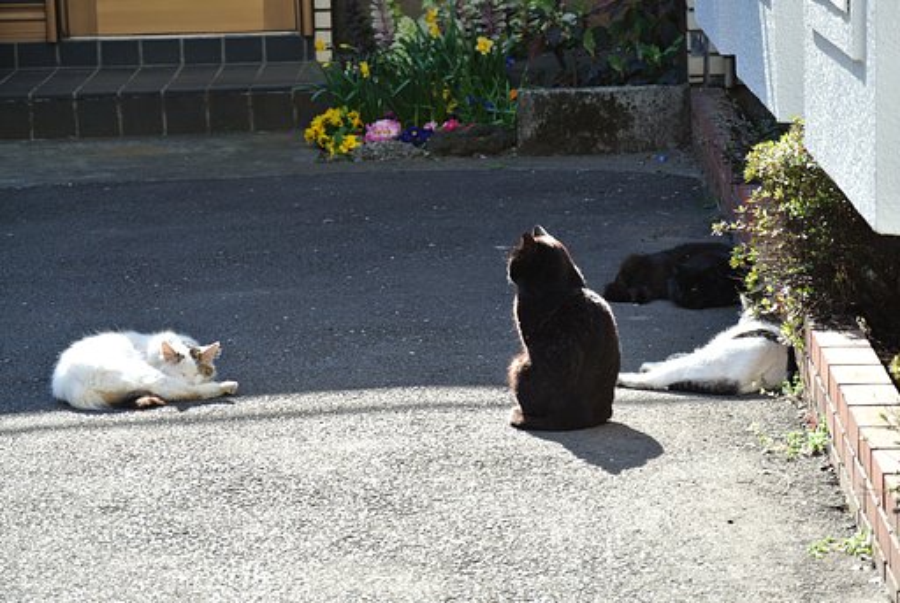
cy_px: 302
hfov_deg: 12.4
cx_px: 450
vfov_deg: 8.3
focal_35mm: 166
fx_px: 4156
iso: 100
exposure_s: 1/125
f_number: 4.5
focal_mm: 61.6
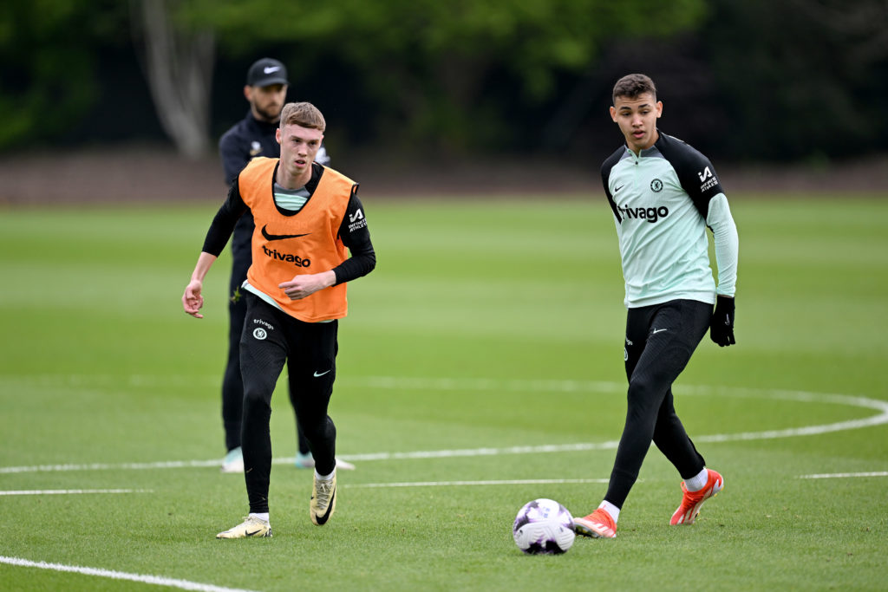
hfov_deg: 5.2
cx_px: 444
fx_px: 9867
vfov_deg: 3.4
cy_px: 296
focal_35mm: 400
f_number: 2.8
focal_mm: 400
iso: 400
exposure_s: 1/3200
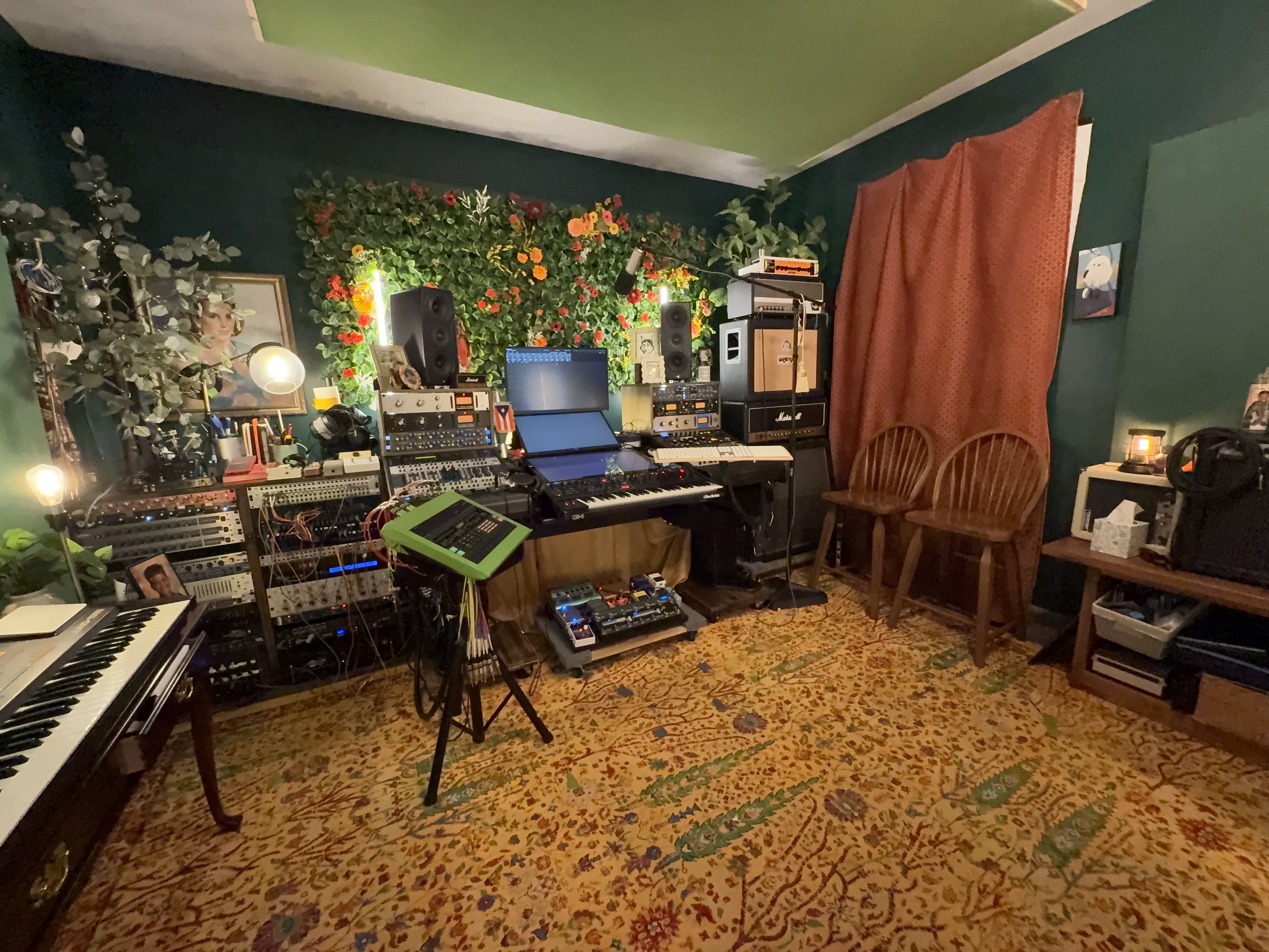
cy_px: 476
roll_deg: +1.6
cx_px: 634
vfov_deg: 85.7
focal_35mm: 14
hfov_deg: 102.1
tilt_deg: -10.9
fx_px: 513
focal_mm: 2.22
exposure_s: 1/60
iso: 1250
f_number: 2.2
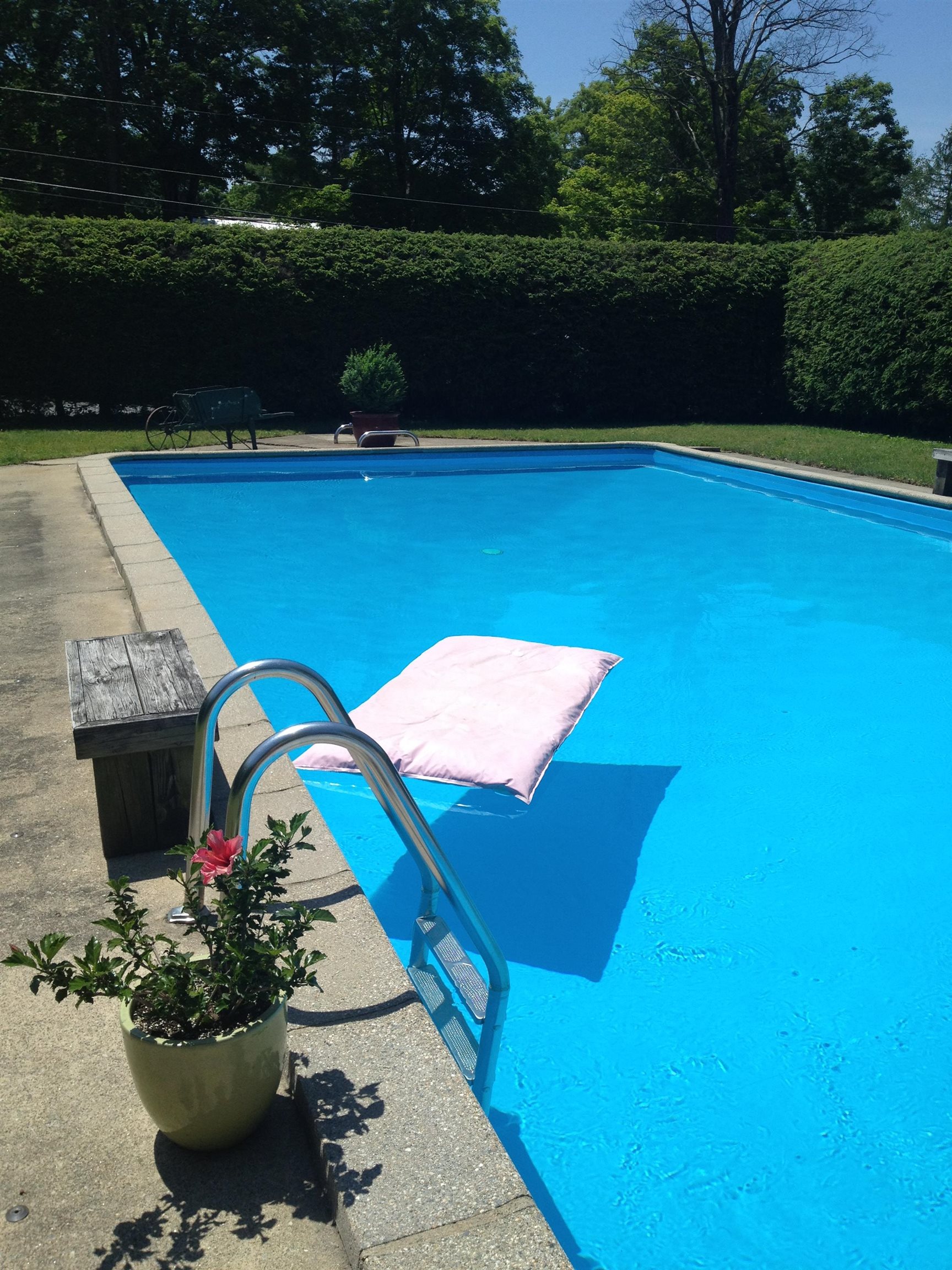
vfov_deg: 52.6
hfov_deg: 40.7
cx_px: 476
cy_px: 635
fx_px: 1283
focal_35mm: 35
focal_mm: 4.28
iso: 64
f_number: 2.4
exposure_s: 1/2304
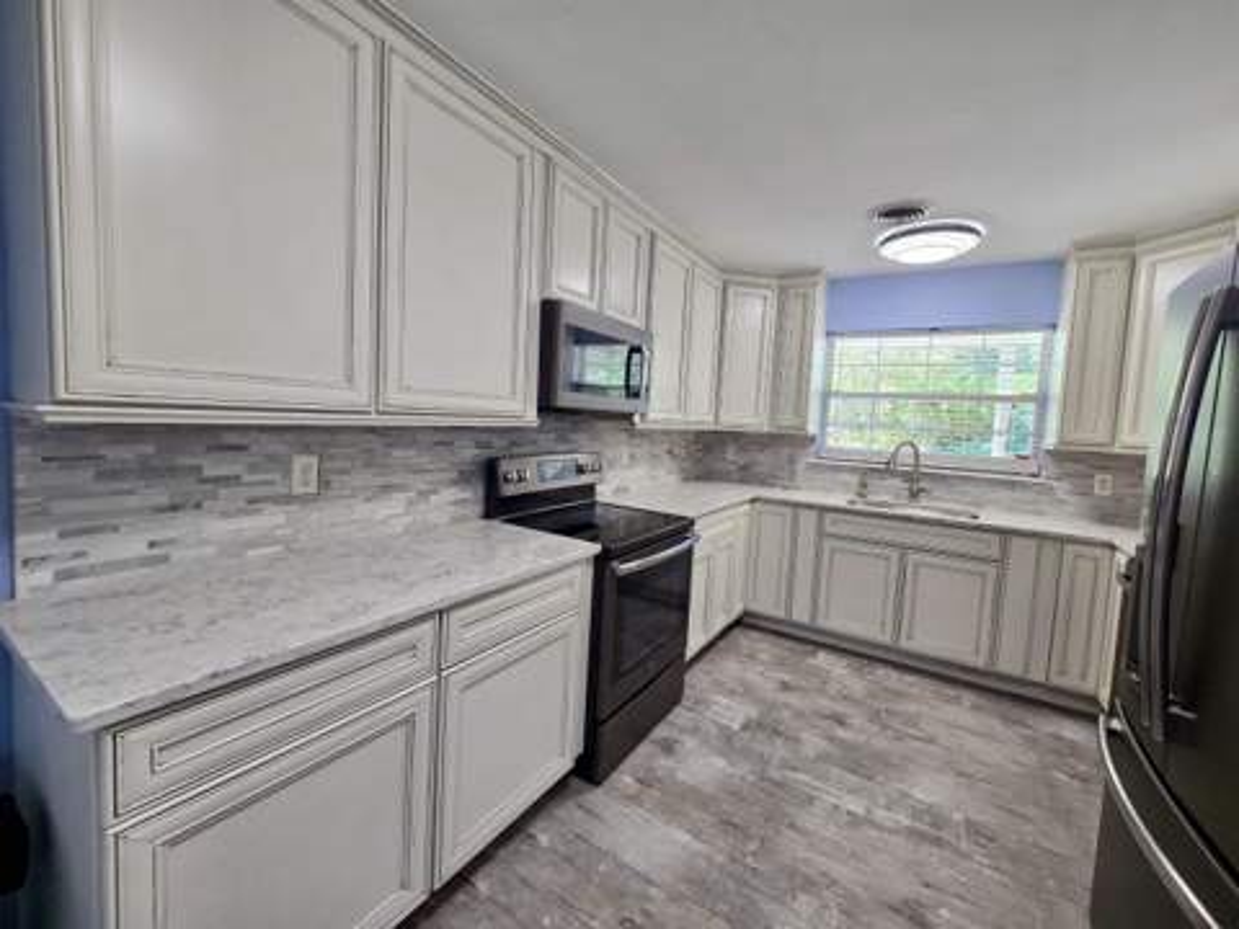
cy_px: 464
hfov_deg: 106.2
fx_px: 465
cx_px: 620
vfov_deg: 89.9
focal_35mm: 13
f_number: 2.2
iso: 160
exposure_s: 1/60
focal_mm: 2.2
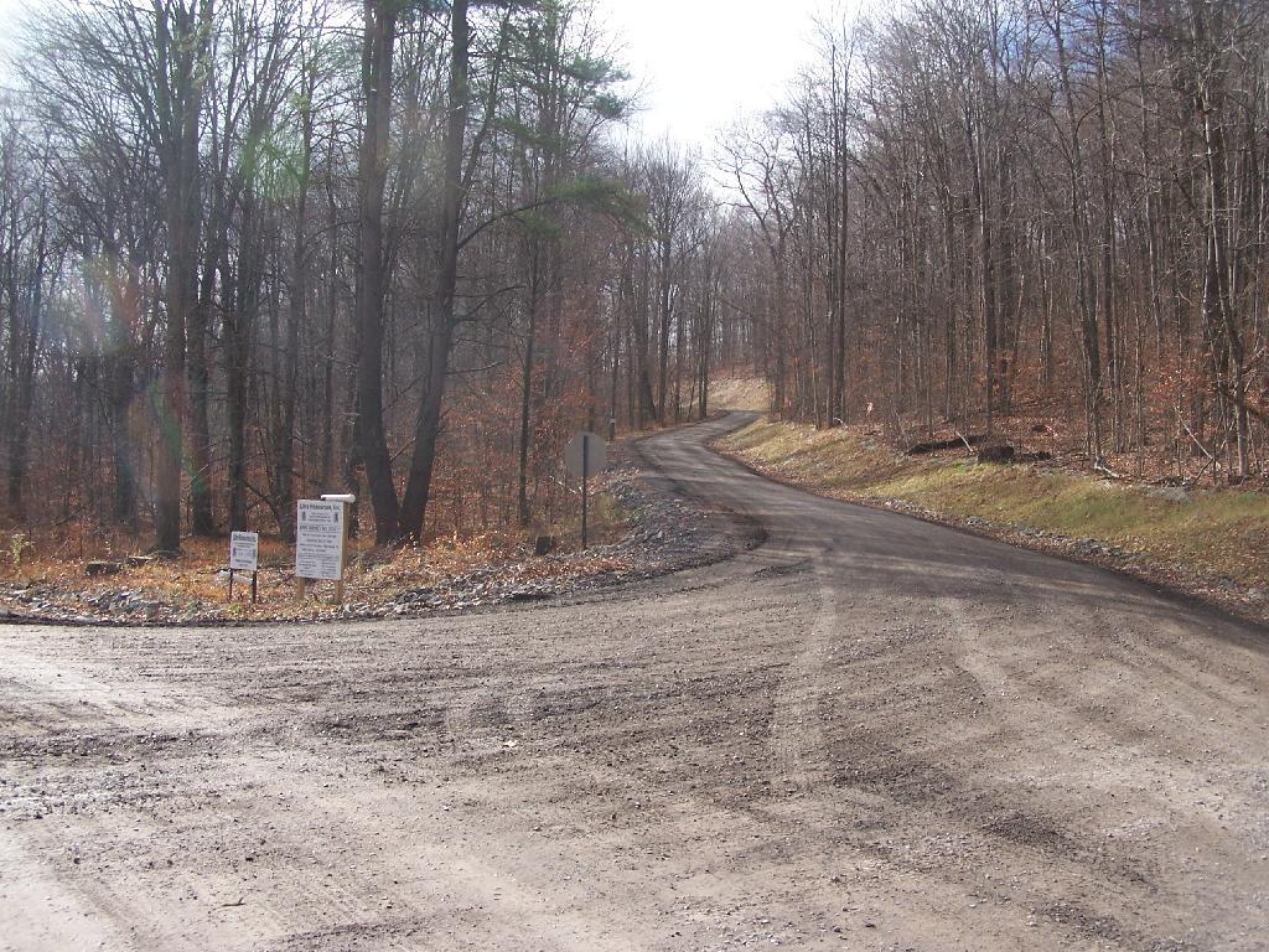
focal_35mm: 40
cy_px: 476
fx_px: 1466
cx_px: 634
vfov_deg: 36.0
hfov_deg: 46.8
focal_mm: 6.7
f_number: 4
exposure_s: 1/640
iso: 100
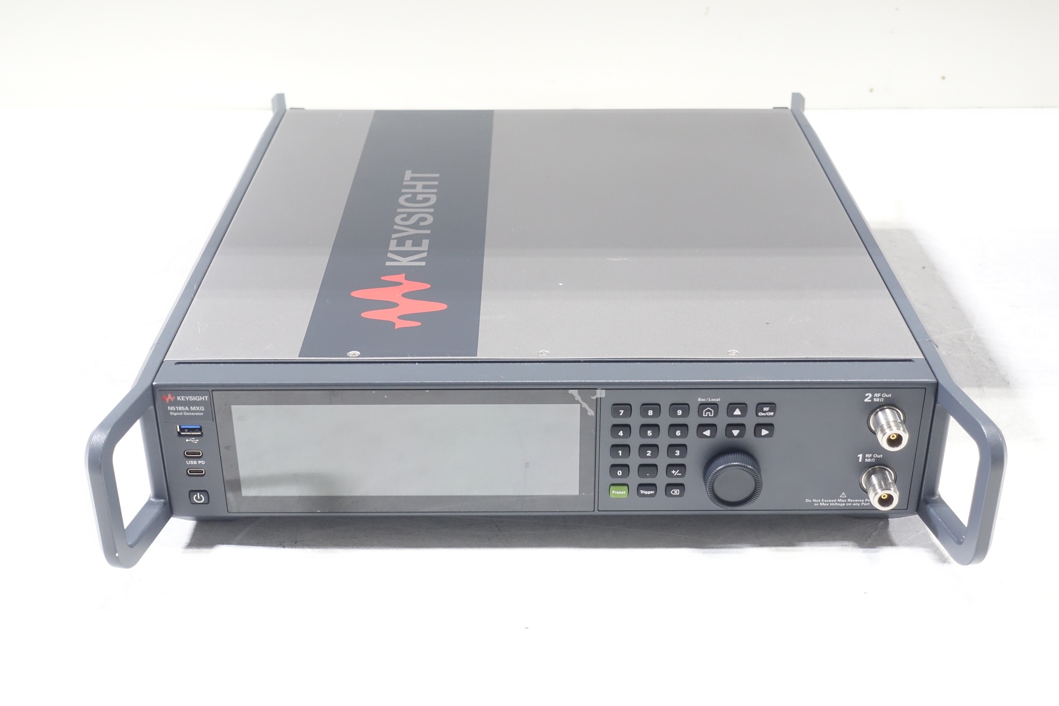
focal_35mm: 48
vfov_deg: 28.1
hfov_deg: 41.1
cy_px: 353
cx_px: 530
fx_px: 1412
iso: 800
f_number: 2.8
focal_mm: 17.7
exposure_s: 1/30
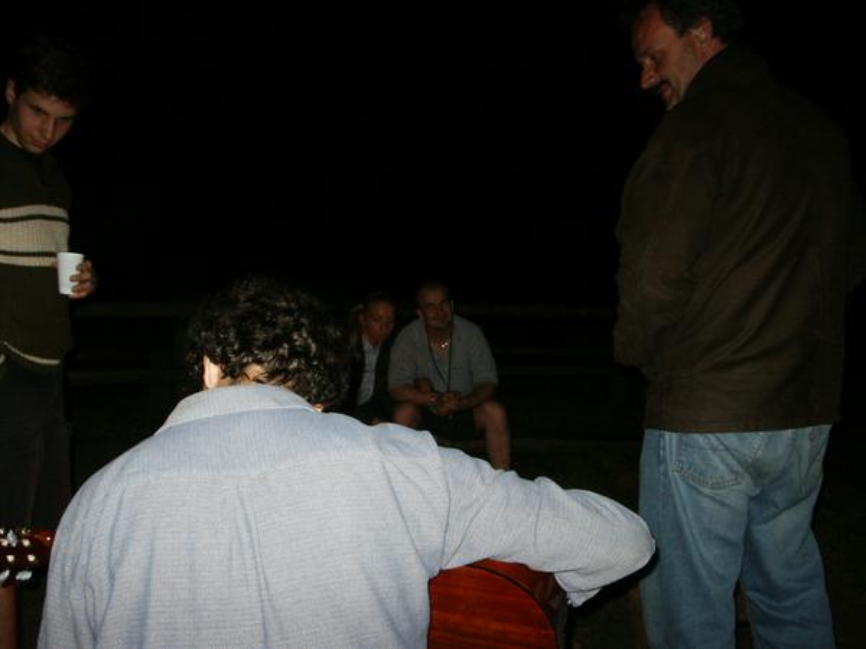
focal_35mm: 35
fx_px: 876
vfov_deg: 40.7
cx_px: 433
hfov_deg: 52.6
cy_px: 324
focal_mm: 7.18
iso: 200
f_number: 3
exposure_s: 1/45
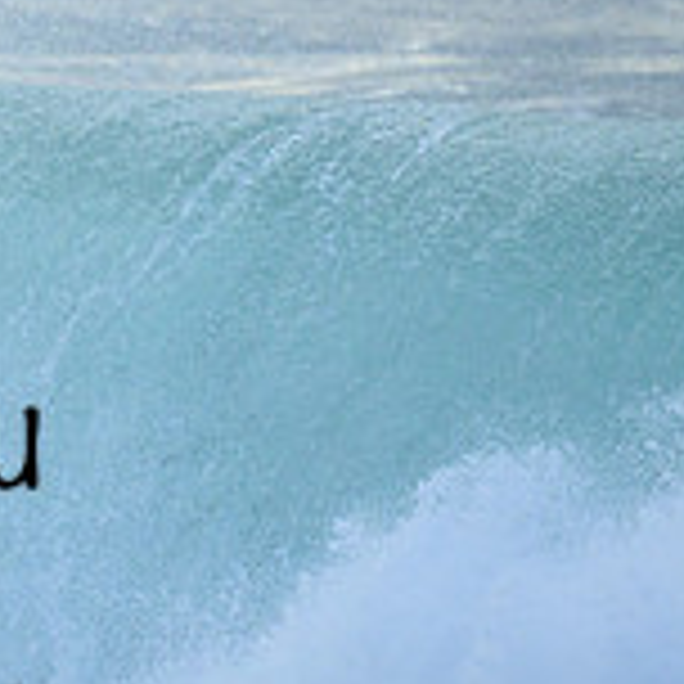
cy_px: 385
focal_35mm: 2600
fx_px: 58124
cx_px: -436
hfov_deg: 0.7
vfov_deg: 0.7
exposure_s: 1/2500
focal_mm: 800
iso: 1000
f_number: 6.3
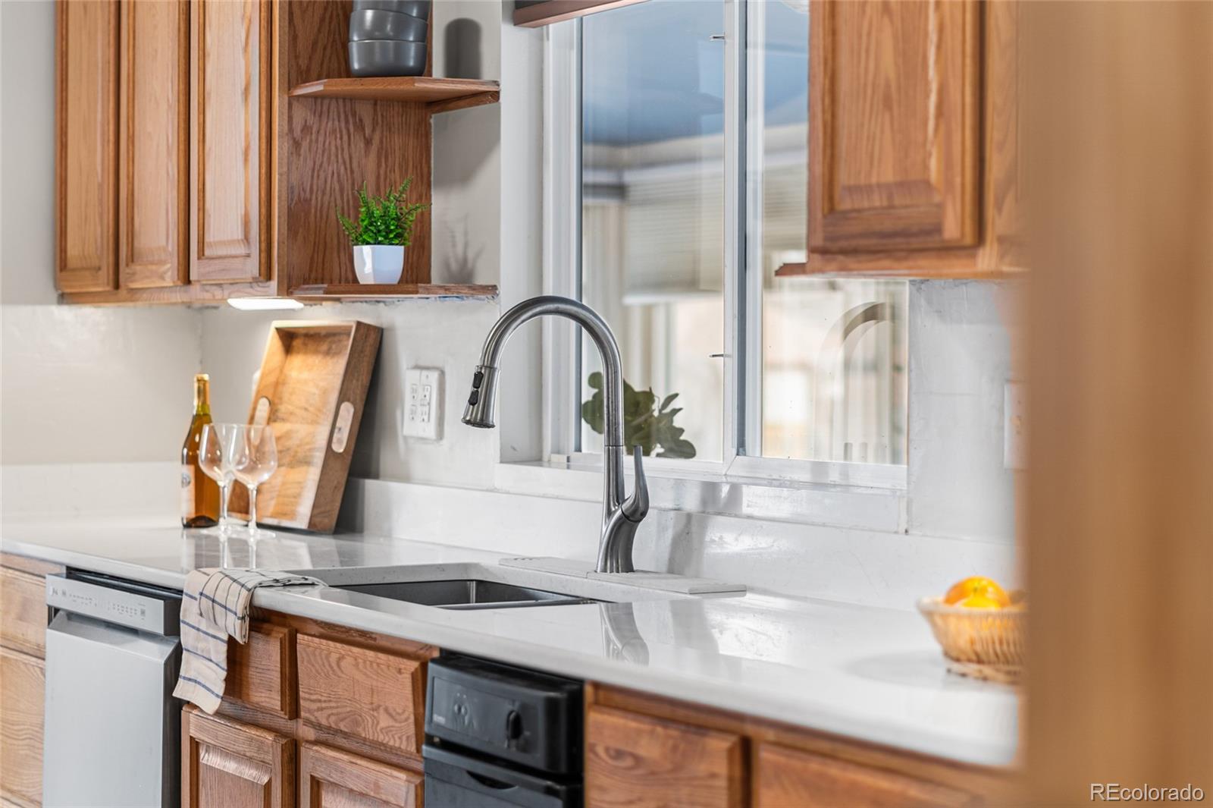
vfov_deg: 18.2
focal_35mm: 75
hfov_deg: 27.0
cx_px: 606
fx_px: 2526
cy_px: 404
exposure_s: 1/20
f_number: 1.8
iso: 100
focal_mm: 50
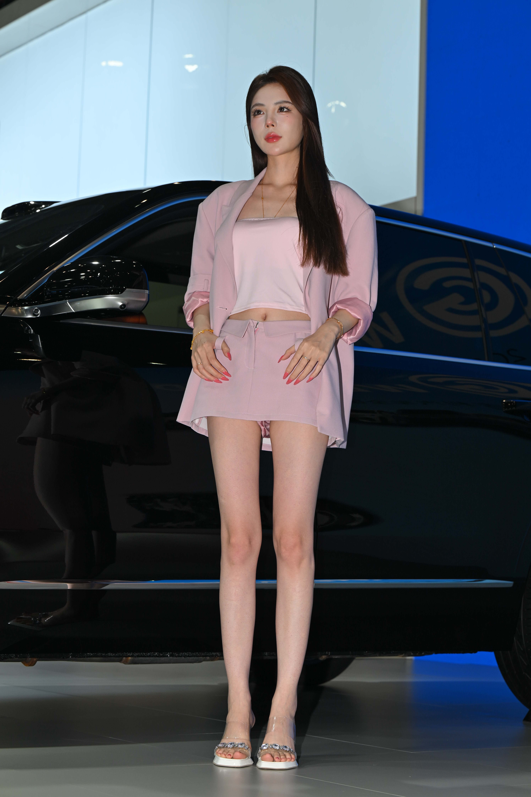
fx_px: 1549
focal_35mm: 70
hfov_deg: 19.5
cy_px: 398
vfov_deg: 28.8
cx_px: 266
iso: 320
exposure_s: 1/250
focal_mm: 70
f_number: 6.3
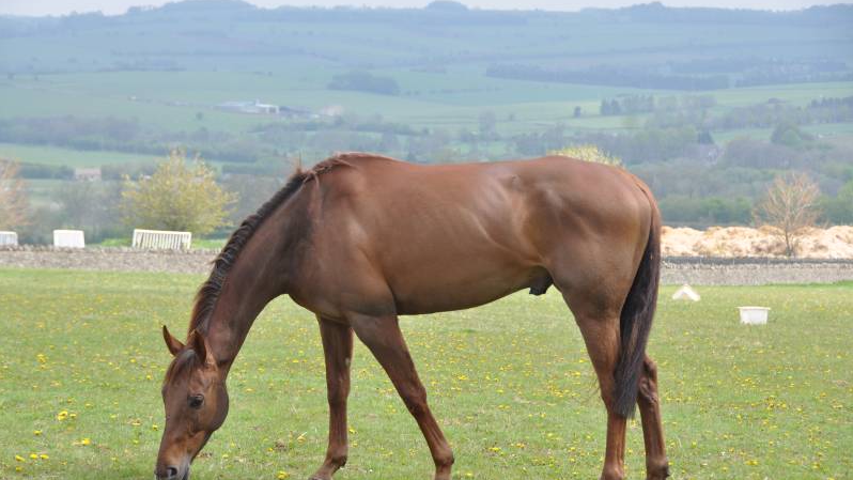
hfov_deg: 16.6
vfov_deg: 9.4
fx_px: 2918
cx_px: 426
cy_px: 253
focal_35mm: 129
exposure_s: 1/250
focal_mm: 82
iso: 200
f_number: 8
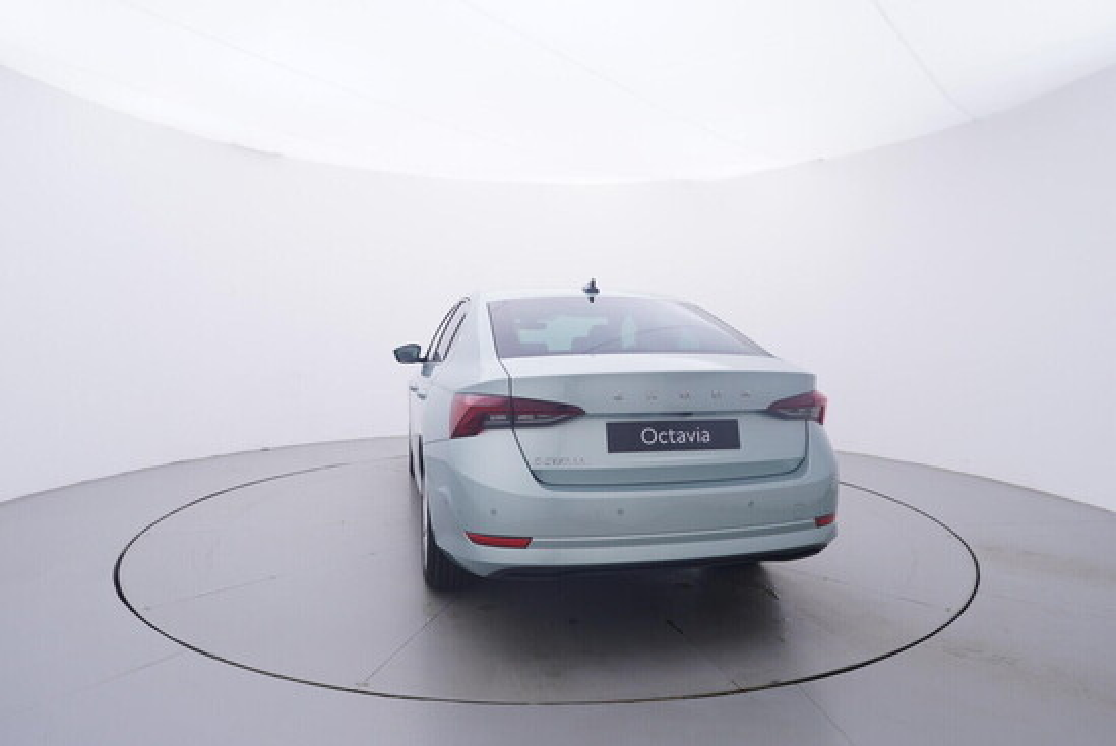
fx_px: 698
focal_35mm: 22
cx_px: 558
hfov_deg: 77.3
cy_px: 373
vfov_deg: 56.2
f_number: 5
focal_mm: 15
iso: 200
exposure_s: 1/80
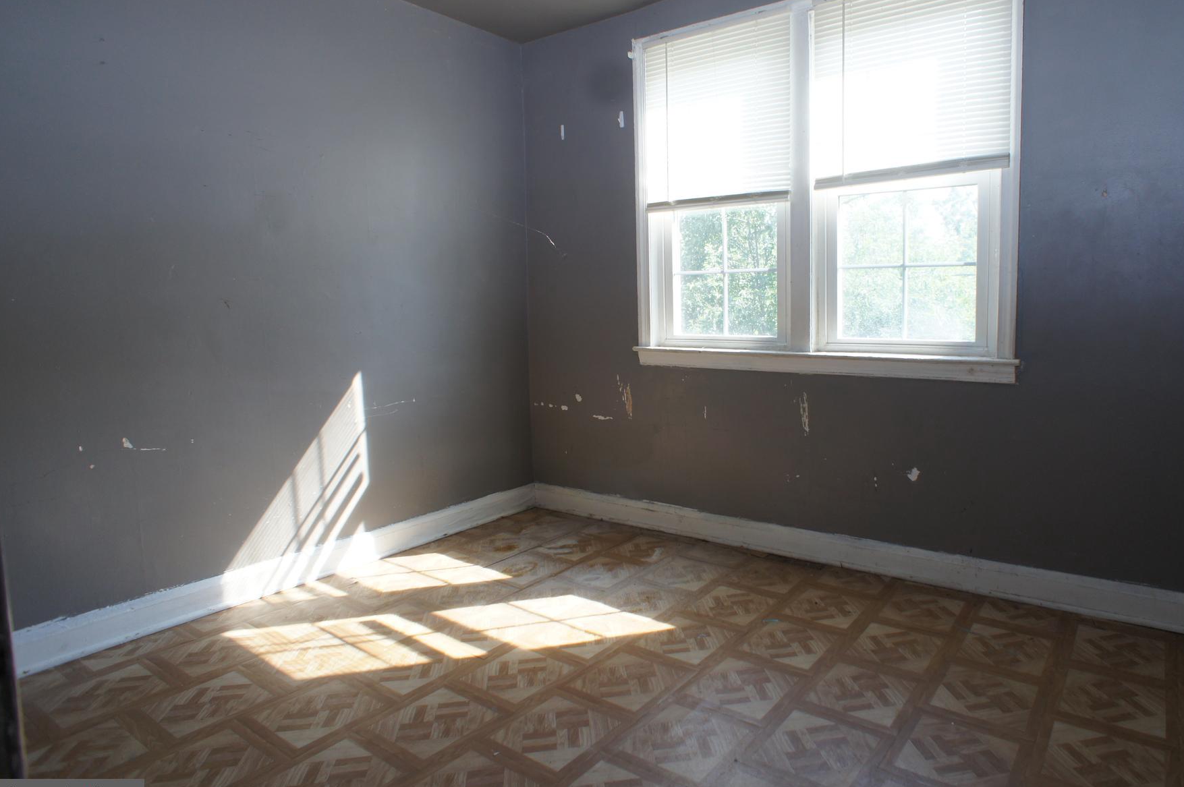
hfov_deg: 65.1
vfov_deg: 46.3
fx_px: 920
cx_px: 686
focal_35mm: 28
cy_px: 368
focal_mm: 16
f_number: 4.5
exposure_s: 1/80
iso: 200
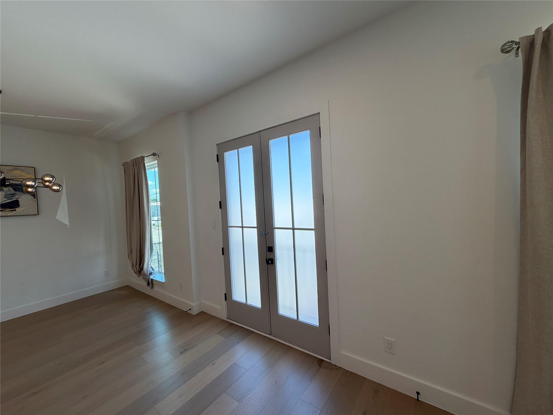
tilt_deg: -1.4
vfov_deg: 85.7
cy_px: 208
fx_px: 224
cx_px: 276
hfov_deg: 102.1
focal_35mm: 14
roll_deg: +2.0
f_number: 2.2
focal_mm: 2.22
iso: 64
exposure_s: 1/120
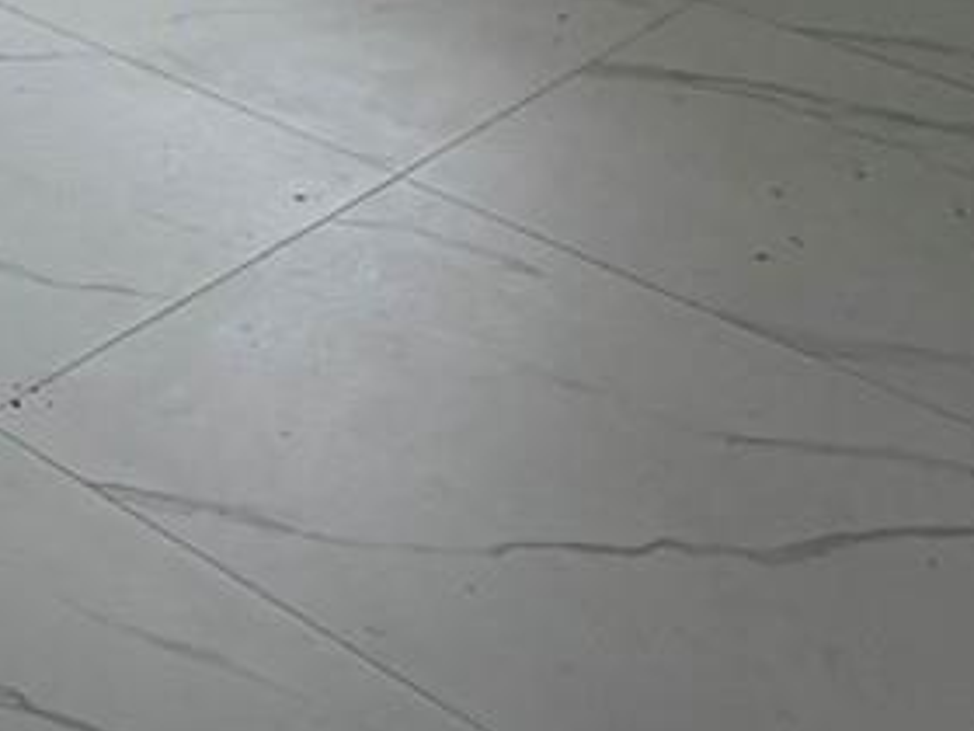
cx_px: -588
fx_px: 2251
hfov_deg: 20.1
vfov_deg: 16.7
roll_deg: +2.4
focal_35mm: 80
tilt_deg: -16.5
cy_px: -376
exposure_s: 1/121
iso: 50
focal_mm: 2.22
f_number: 2.2
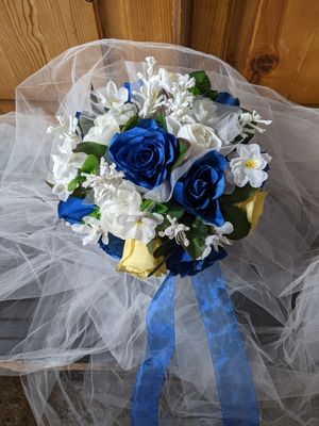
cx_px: 160
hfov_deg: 51.4
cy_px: 213
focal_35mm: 27
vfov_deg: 65.3
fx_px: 332
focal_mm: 4.44
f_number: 1.8
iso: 68
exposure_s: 1/120
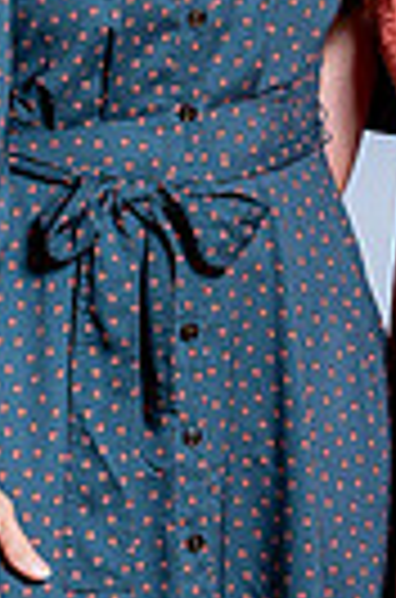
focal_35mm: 407
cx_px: 338
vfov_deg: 5.1
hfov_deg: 3.4
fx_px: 6750
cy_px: -13
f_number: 5.6
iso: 200
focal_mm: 120
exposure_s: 1/200
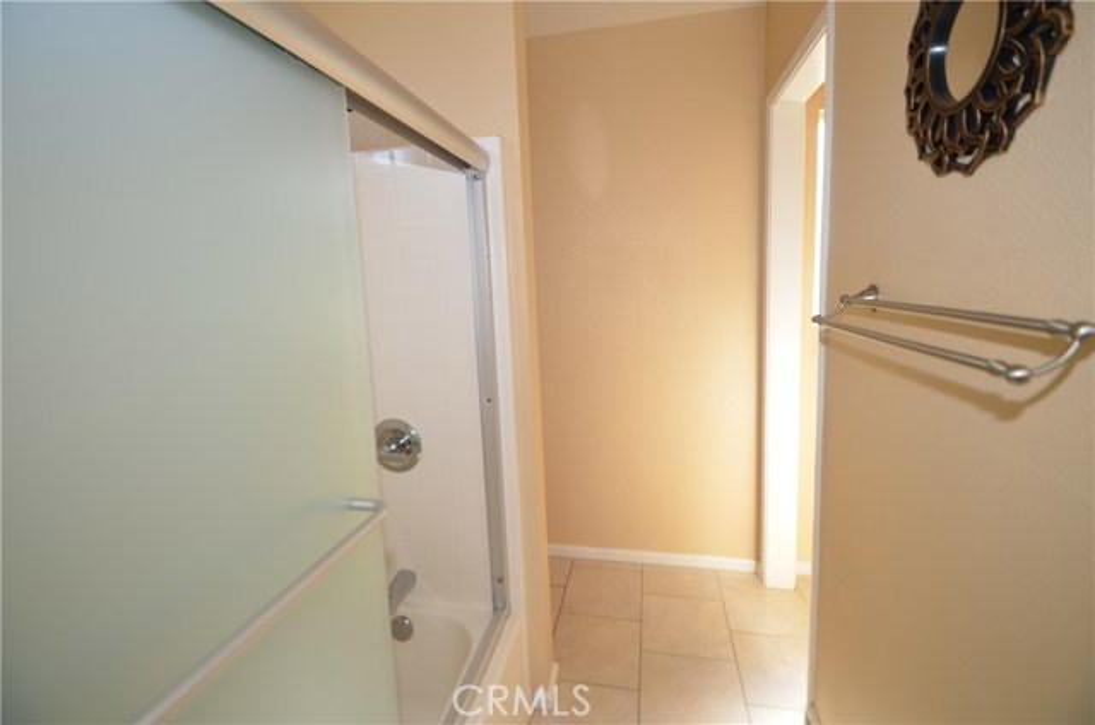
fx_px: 455
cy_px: 362
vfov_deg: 77.1
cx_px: 548
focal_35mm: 15
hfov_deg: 100.5
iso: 200
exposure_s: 1/60
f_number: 4
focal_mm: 10
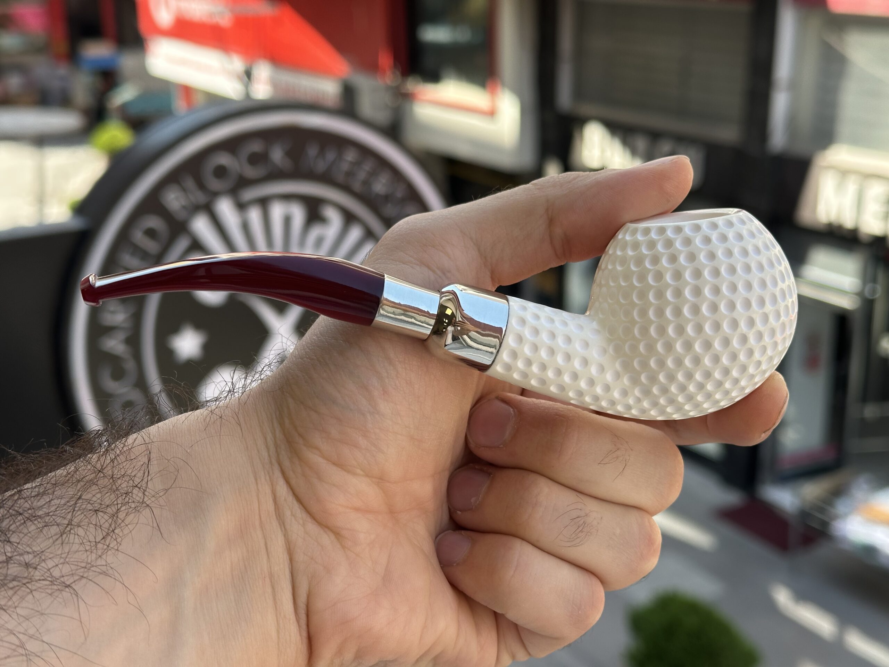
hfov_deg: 39.7
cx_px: 444
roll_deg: +0.4
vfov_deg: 30.3
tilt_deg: -17.8
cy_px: 334
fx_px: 1233
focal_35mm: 48
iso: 64
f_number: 1.78
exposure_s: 1/604
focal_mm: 6.86
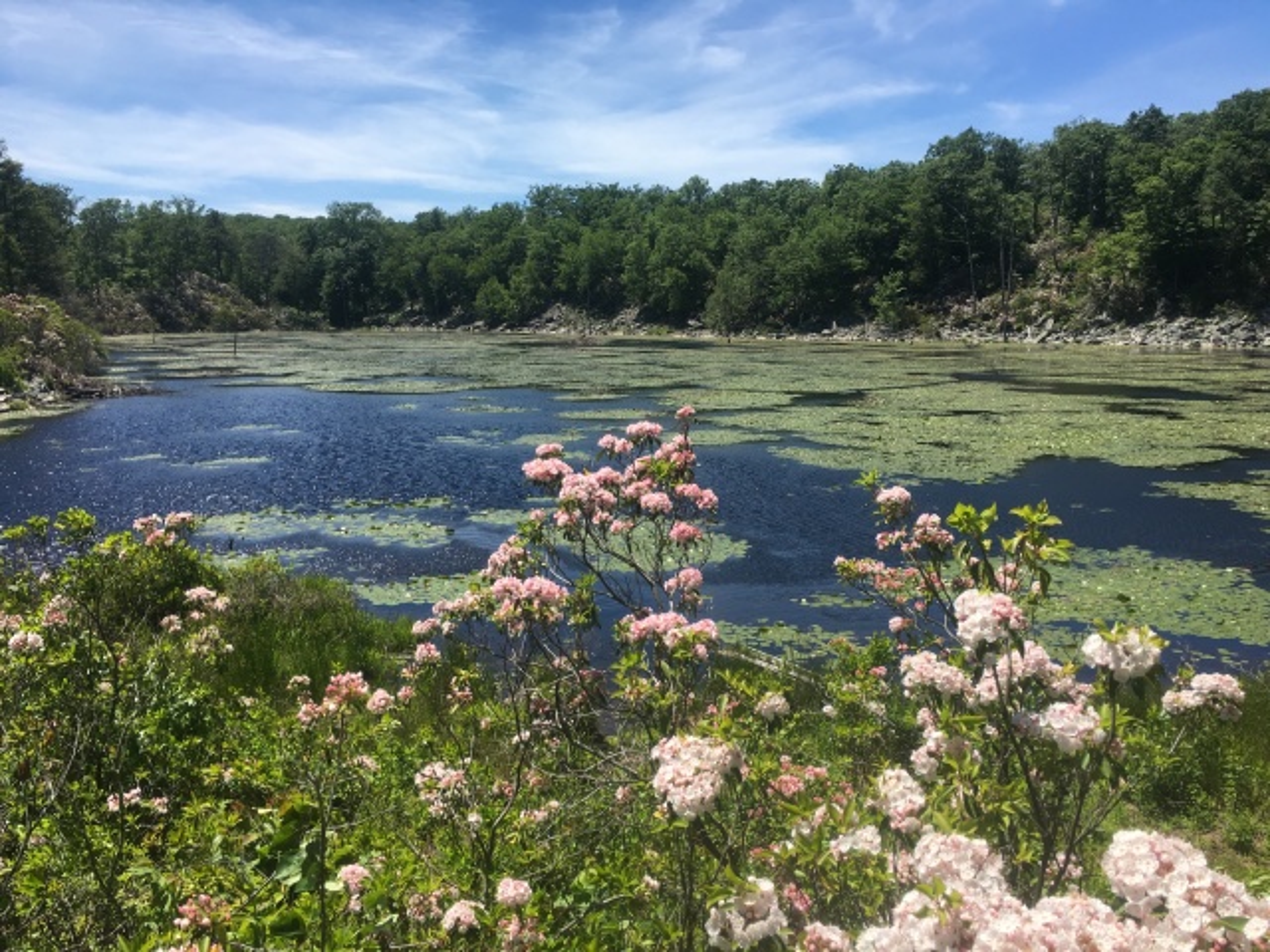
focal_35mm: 29
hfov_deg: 61.7
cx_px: 635
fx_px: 1064
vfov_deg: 48.2
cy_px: 476
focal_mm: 4.15
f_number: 2.2
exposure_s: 1/1603
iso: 25
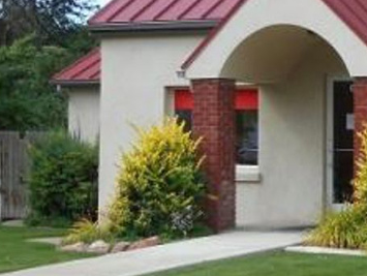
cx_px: 327
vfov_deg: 8.7
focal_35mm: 170
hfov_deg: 11.5
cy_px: 47
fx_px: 1804
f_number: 5.1
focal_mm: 10.5
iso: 80
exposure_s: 1/160
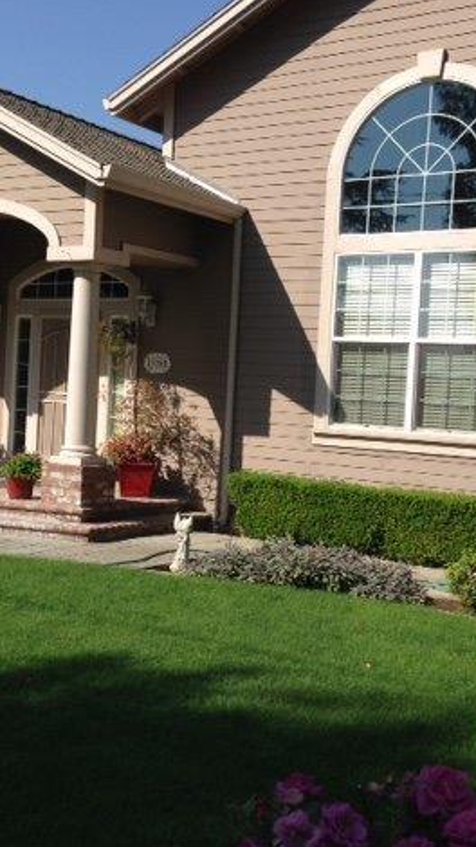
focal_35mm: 49
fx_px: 1101
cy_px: 420
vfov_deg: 42.1
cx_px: 202
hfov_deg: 24.4
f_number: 2.4
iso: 50
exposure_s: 1/1595
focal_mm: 4.12
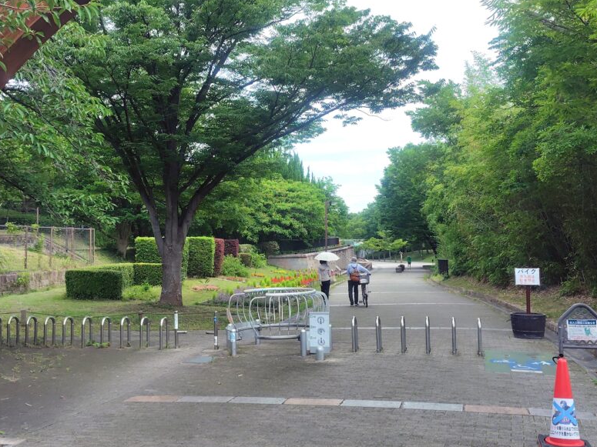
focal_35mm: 38
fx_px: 655
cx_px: 313
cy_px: 182
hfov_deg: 49.0
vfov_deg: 37.6
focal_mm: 5.6
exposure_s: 1/1105
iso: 50
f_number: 1.9
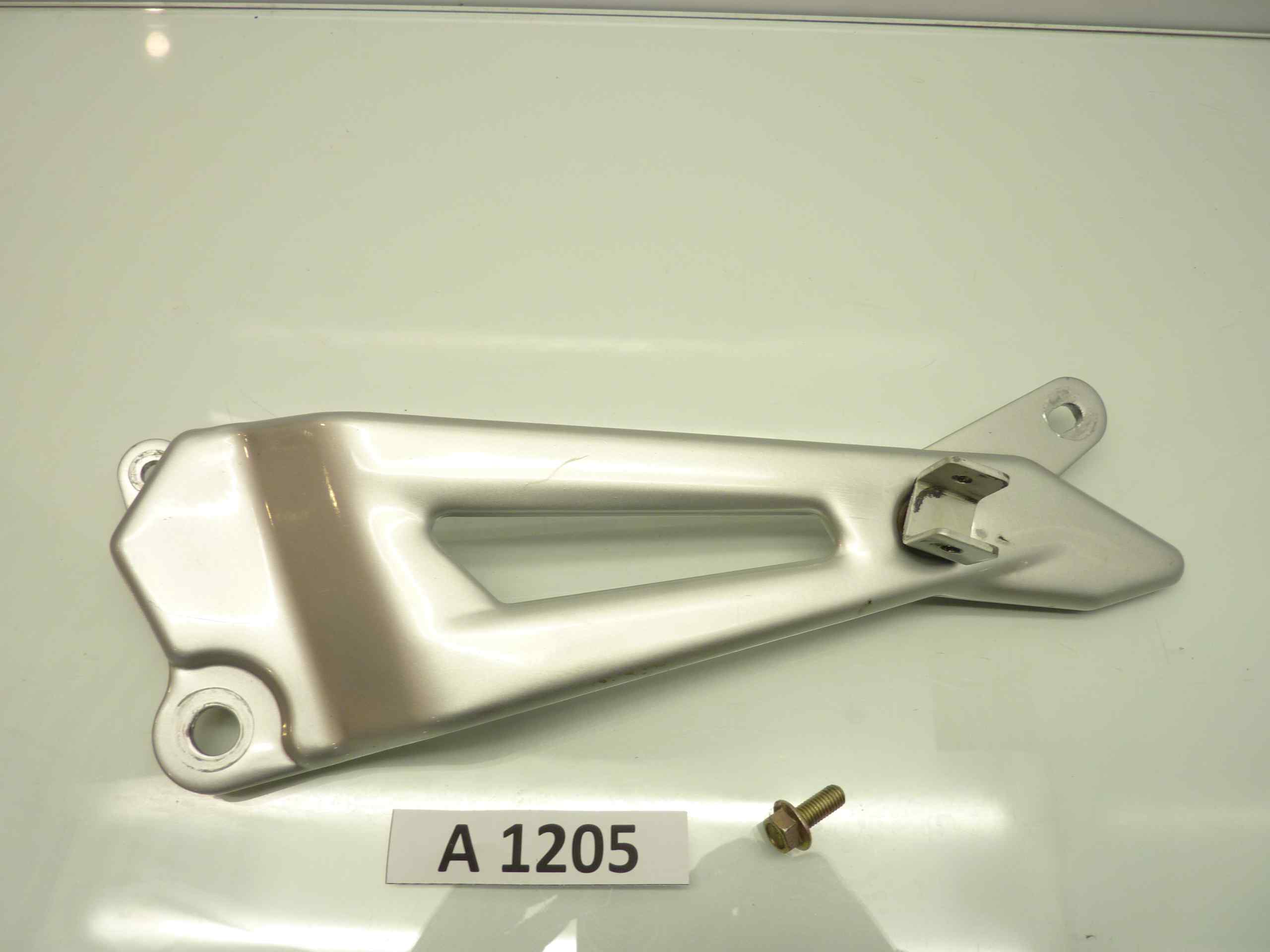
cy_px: 476
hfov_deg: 69.4
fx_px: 917
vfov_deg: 54.9
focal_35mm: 25
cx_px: 635
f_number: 3.3
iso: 80
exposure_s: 1/25
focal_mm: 4.1
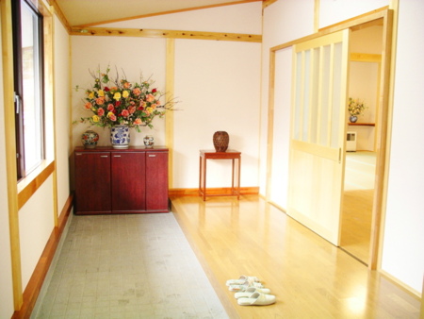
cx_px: 212
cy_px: 160
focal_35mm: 37
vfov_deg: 38.7
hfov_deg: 50.1
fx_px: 453
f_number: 2.8
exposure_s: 1/33
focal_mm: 7.8
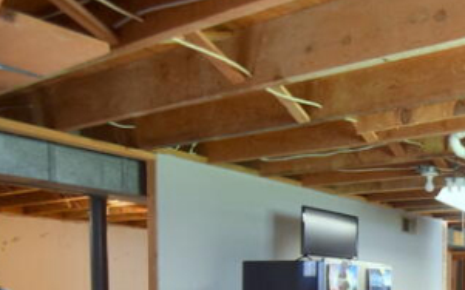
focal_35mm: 38
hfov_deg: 43.3
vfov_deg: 30.5
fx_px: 481
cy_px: 309
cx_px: 477
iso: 900
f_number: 3.5
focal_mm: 10
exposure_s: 1/60
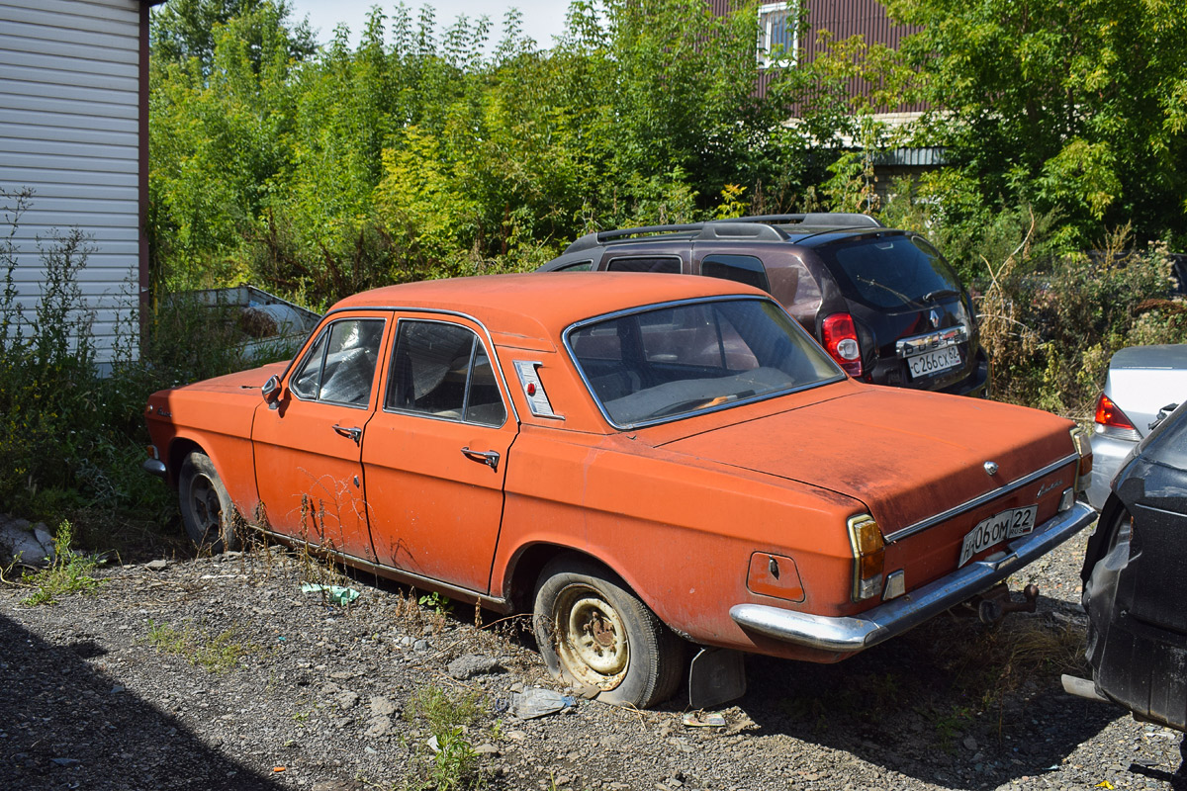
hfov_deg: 59.5
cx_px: 594
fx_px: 1039
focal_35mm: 32
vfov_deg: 41.7
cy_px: 396
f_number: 6.3
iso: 200
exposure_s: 1/800
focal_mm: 21
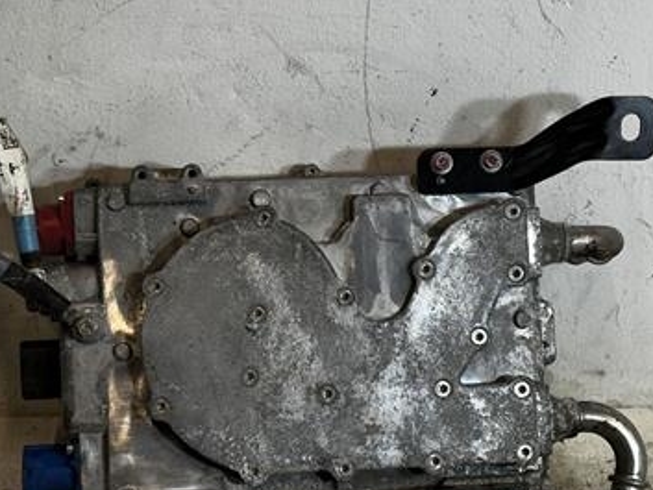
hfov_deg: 22.5
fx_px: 1642
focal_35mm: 87
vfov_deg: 17.0
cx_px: 305
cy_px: 307
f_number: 1.78
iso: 50
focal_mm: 6.86
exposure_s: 1/100
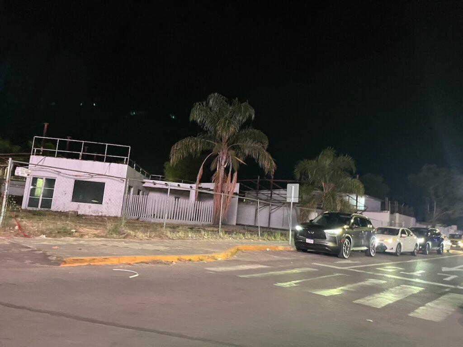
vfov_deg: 53.1
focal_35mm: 26
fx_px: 348
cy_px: 174
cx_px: 232
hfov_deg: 67.3
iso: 640
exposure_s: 1/29
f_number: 1.6
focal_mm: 5.1
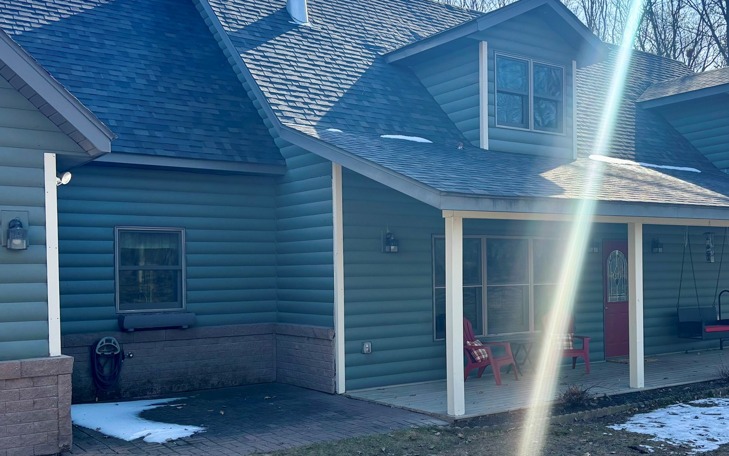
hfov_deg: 47.4
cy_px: 274
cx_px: 488
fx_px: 814
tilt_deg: -0.7
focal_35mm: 41
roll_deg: -0.2
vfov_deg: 31.1
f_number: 1.6
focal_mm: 5.96
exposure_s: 1/961
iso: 50
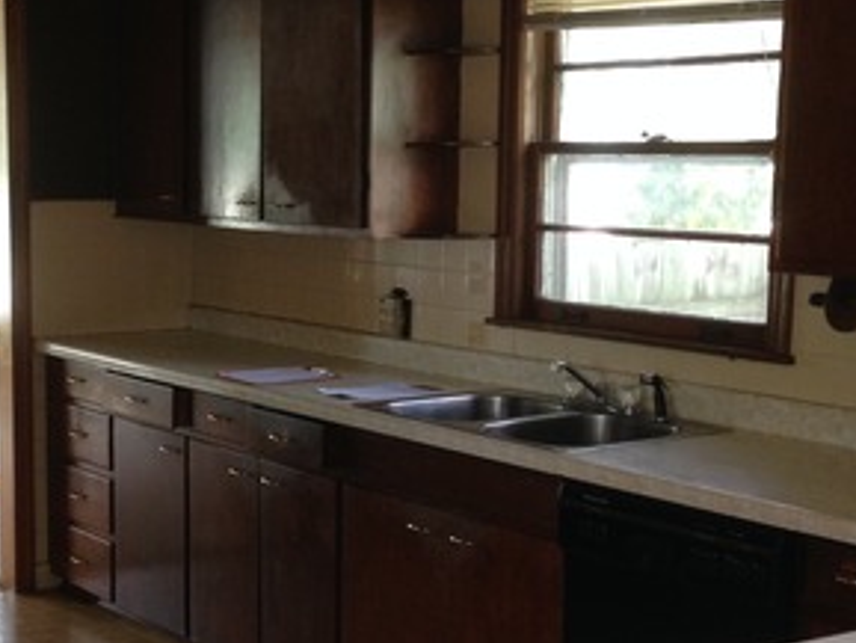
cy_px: 418
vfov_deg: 20.1
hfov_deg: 26.5
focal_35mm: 73
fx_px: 1806
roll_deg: +0.7
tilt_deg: -7.3
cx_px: 287
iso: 100
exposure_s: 1/20
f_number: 2.4
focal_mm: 4.12
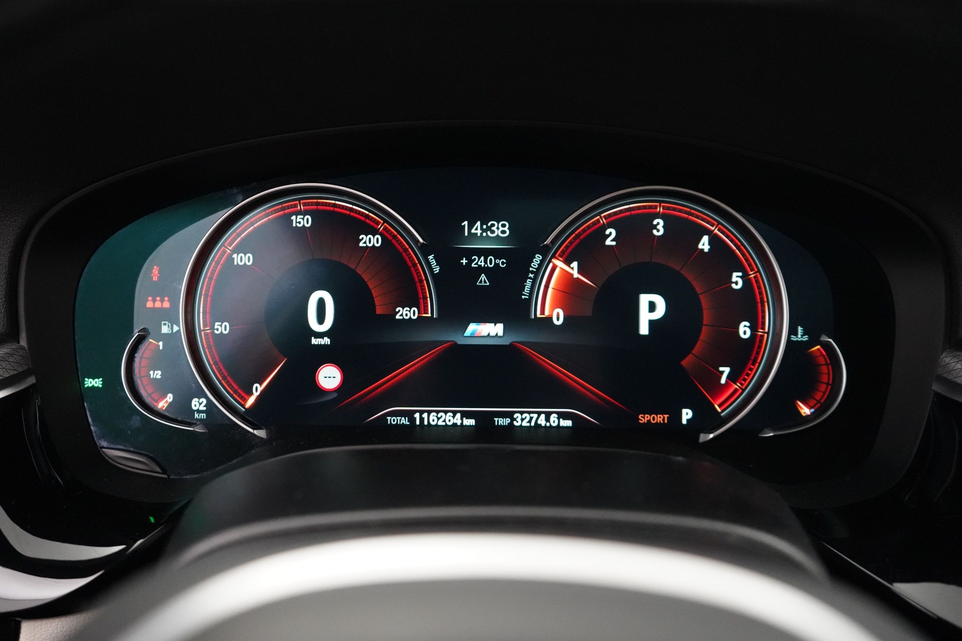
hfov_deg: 51.9
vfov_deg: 35.9
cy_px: 320
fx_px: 989
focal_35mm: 37
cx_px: 481
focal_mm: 37
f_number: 4
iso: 12800
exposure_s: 1/125
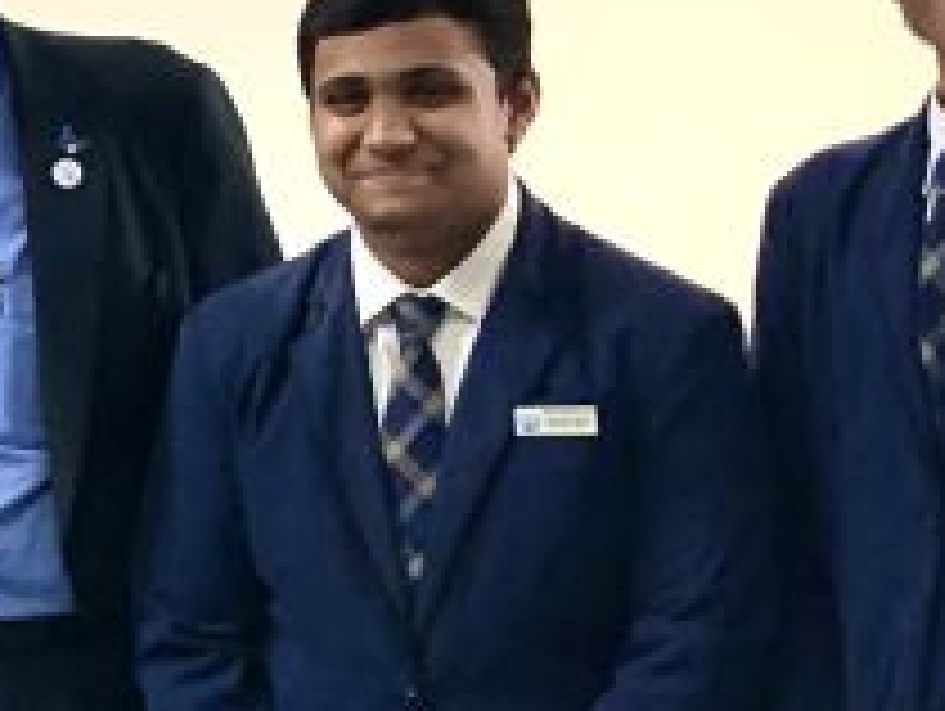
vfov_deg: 9.0
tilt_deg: -6.7
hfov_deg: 11.2
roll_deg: +1.5
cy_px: 554
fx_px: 4510
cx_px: -734
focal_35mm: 165
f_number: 1.8
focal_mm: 4
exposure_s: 1/17
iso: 80
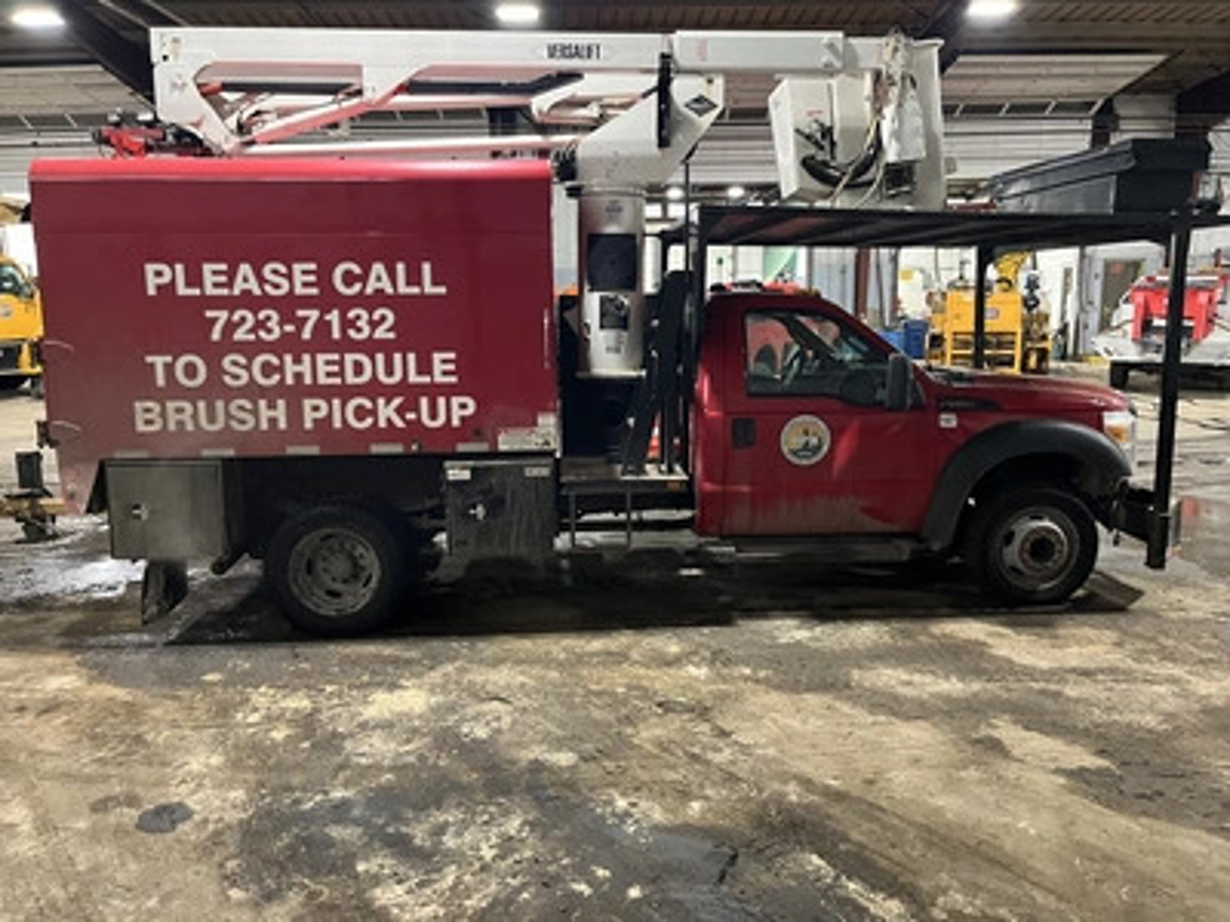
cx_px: 615
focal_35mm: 26
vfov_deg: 53.1
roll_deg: +0.6
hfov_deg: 67.3
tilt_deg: -10.0
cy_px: 461
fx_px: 924
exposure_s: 1/40
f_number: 1.6
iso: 640
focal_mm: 5.1
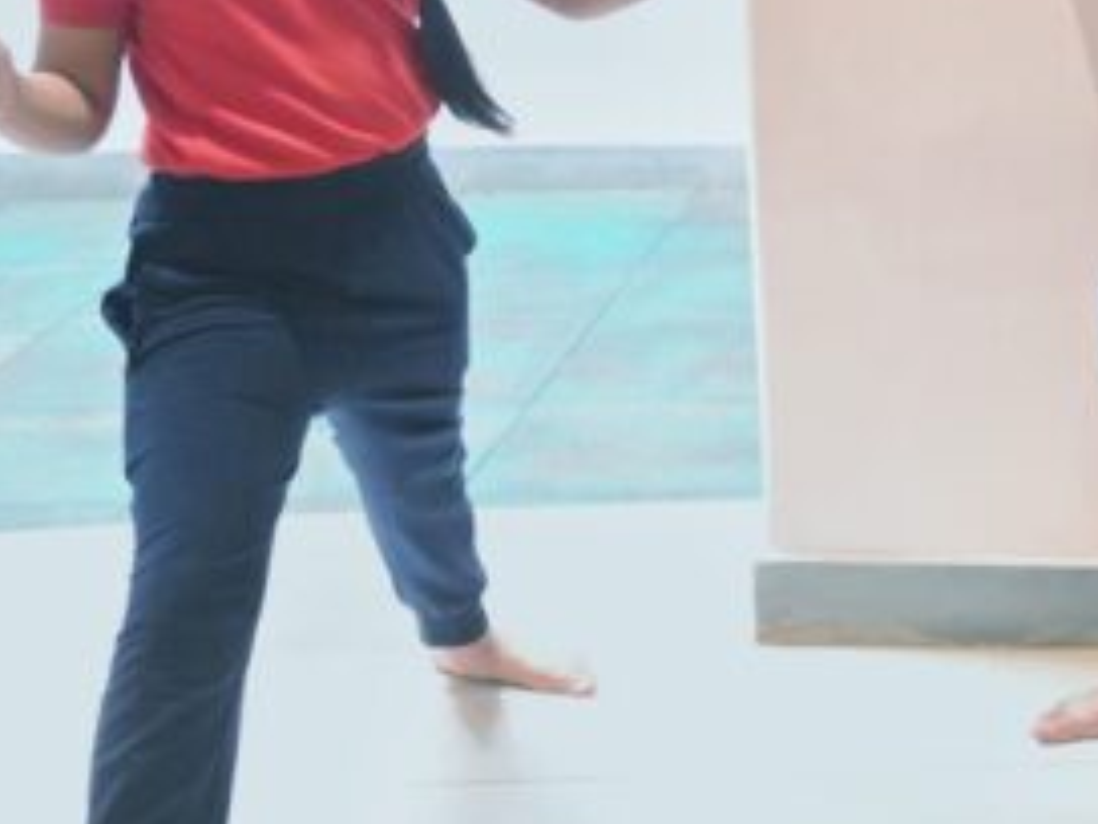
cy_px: 50
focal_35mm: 106
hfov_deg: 16.5
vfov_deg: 13.8
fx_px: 3359
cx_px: 1760
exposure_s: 1/100
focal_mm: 19.5
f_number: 3.8
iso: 3200
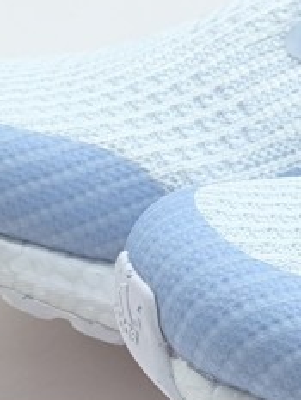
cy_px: 254
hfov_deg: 16.8
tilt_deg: -23.3
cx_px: 175
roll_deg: +2.1
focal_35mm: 88
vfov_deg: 22.2
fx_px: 1019
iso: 64
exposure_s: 1/652
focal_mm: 6.76
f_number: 1.78
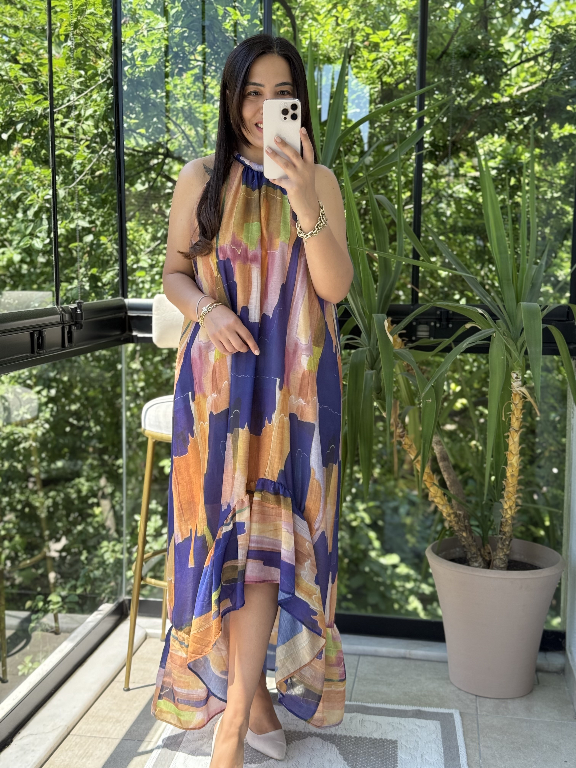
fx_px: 1065
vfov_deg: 39.7
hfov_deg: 30.3
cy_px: 384
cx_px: 288
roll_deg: -0.5
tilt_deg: -20.7
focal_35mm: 48
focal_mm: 6.76
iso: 64
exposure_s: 1/233
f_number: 1.78
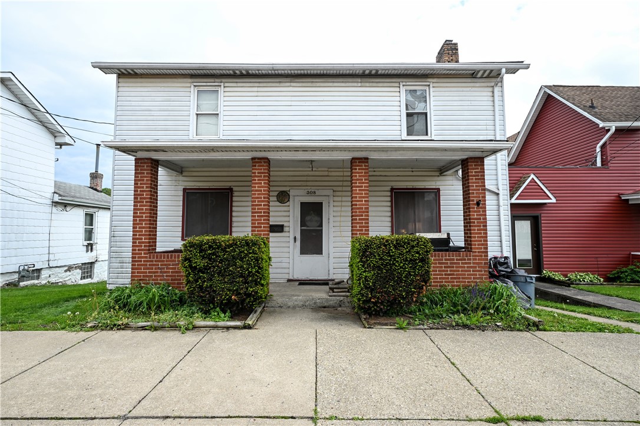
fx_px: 333
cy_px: 213
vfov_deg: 65.2
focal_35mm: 19
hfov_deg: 87.7
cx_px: 320
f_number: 8
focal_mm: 12.5
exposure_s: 1/100
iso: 100
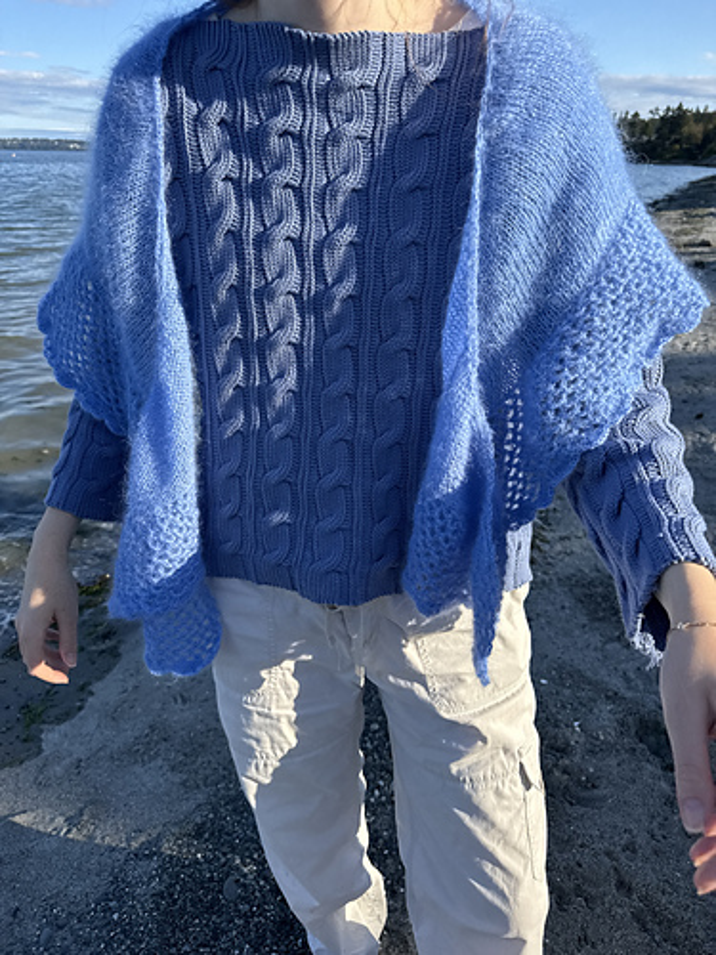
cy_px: 478
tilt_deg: -25.5
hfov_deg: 56.8
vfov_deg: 71.6
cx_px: 358
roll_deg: -2.2
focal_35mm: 24
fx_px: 662
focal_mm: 6.76
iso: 80
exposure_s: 1/3597
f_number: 1.78
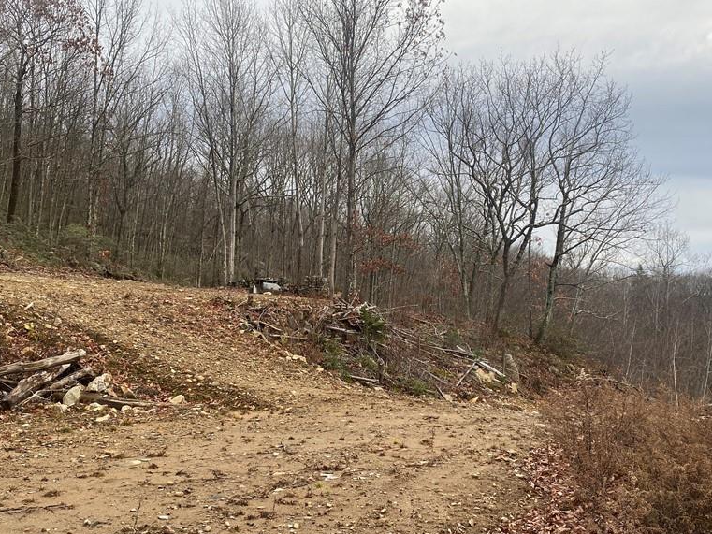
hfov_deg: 52.5
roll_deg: +1.8
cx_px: 398
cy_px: 313
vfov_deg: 40.6
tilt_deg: +1.3
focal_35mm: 35
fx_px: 720
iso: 32
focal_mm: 4.25
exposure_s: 1/369
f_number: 1.8
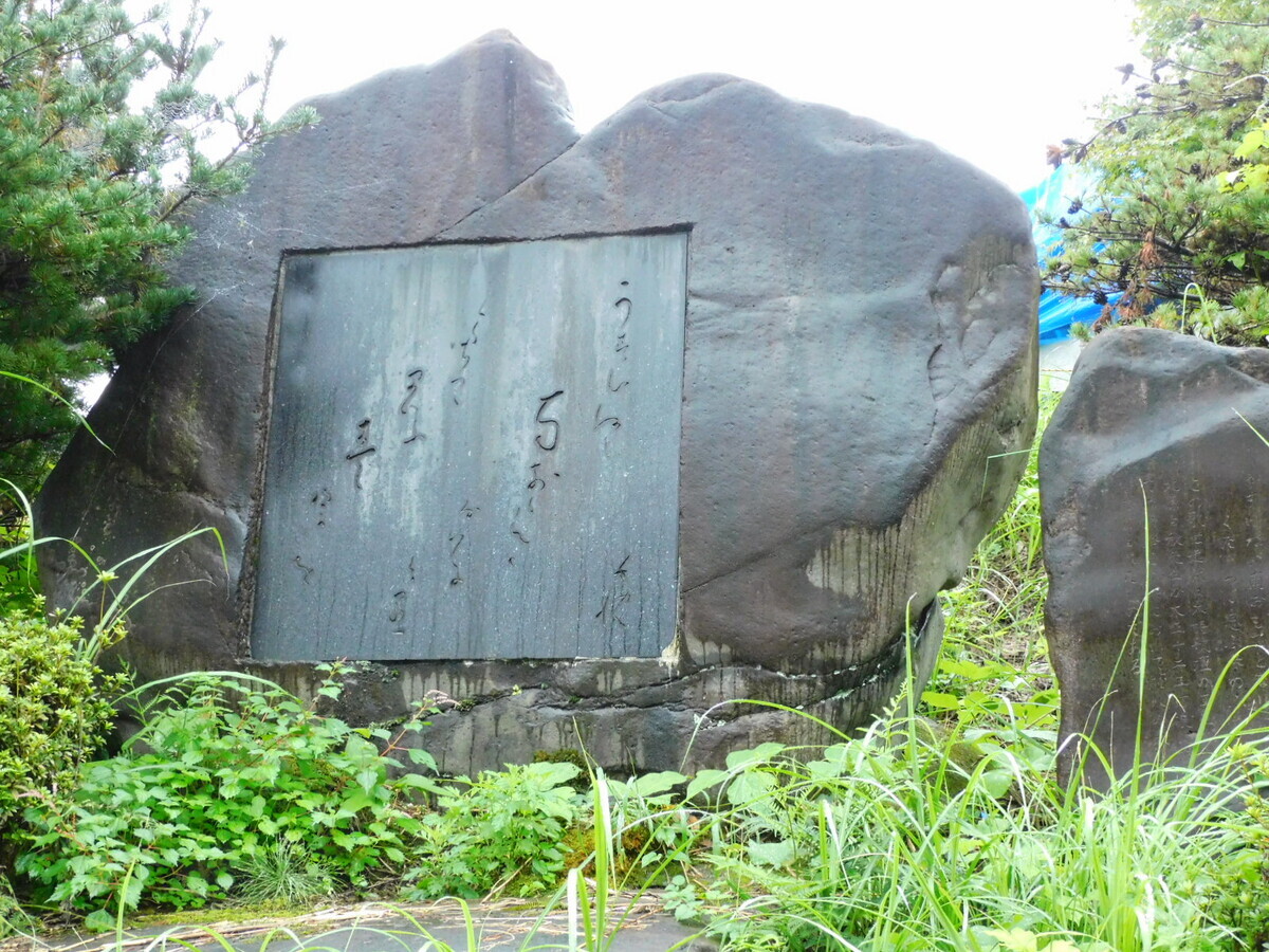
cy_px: 476
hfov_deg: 34.9
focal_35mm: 55
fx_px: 2016
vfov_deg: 26.6
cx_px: 634
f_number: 4
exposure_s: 1/400
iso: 800
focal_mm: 9.9
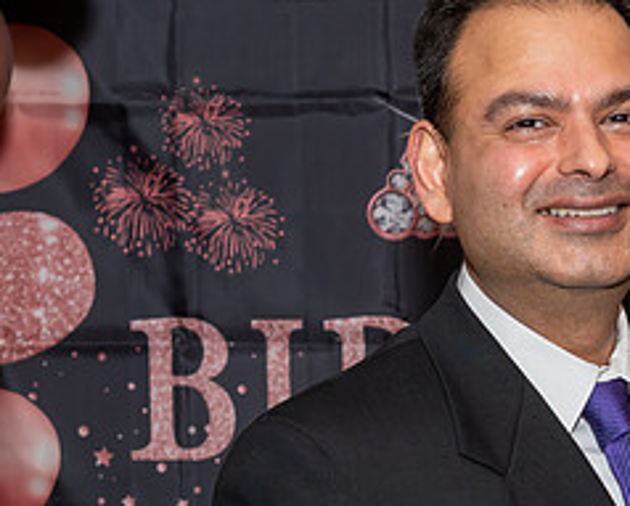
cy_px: 476
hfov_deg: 11.4
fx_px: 3118
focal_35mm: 167
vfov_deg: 9.2
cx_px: 707
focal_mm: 38
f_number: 5.6
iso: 400
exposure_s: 1/250
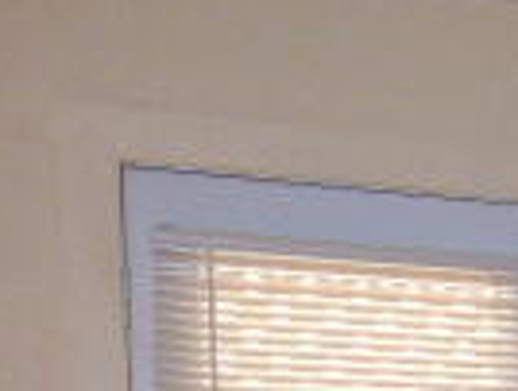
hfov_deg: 12.9
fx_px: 1784
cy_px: 670
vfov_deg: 11.7
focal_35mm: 119
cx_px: 1218
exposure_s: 1/60
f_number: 3.3
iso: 400
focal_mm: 4.3
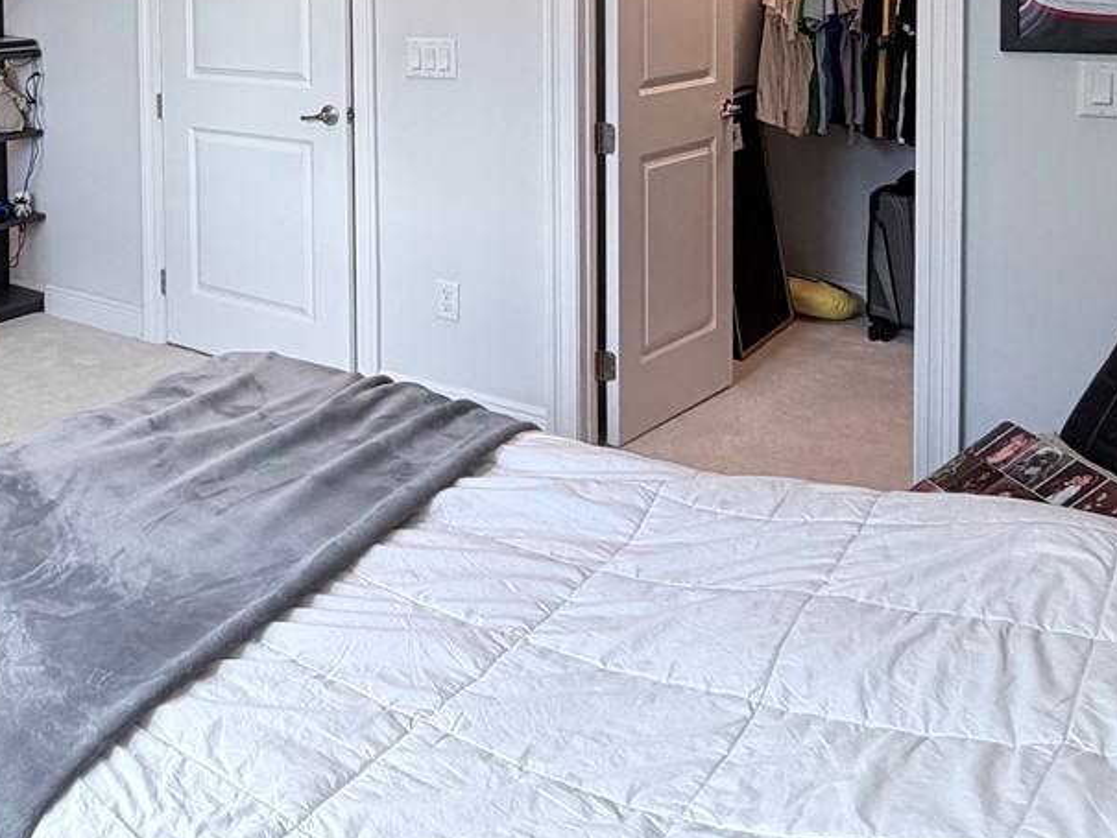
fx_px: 1194
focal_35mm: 37
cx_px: 63
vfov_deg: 35.4
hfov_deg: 44.4
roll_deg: +1.5
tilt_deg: -2.6
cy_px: 18
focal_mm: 2.22
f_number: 2.2
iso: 160
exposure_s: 1/120
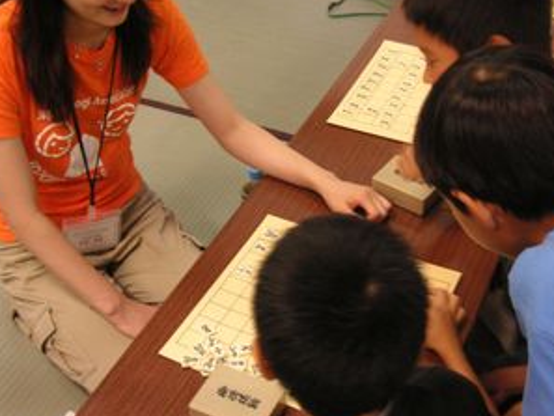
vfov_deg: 26.1
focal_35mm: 56
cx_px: 315
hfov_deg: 34.3
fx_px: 897
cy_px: 179
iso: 100
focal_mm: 6.1
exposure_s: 1/6
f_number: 2.8
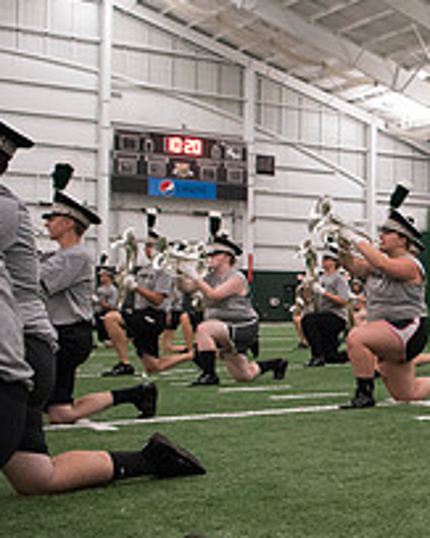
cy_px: 305
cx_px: 625
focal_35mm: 64
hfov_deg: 20.7
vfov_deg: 29.6
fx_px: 1019
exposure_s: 1/320
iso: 3200
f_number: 3.2
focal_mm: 24
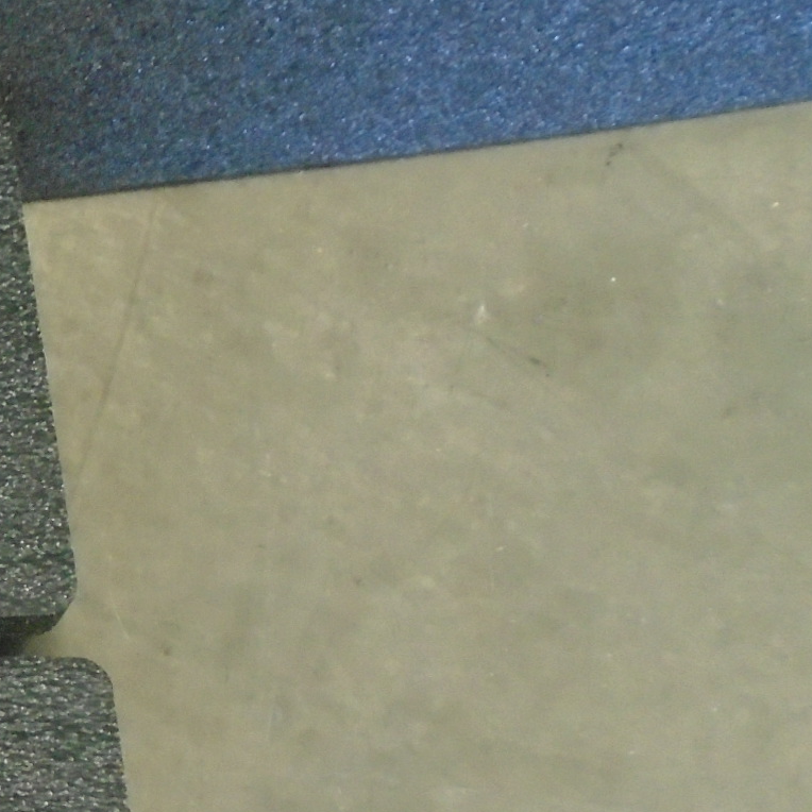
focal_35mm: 78
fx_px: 2070
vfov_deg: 21.8
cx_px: -509
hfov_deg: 18.7
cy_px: 701
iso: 400
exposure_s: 1/25
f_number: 3.2
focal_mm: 4.6
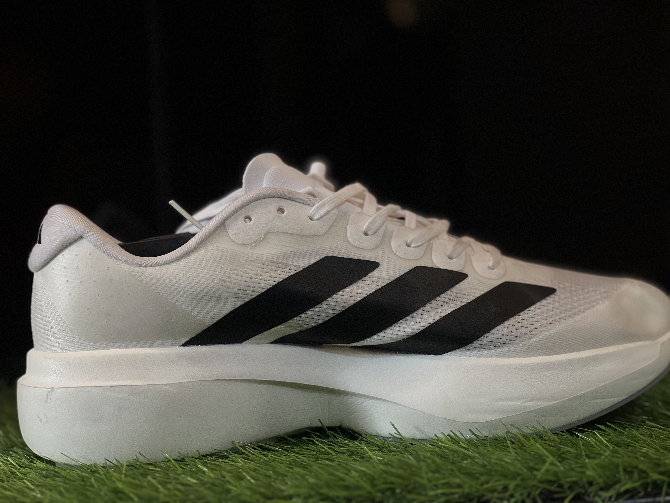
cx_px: 335
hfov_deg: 25.3
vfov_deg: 19.1
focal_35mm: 77
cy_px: 252
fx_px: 1490
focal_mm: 9
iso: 125
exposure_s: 1/60
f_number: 2.8
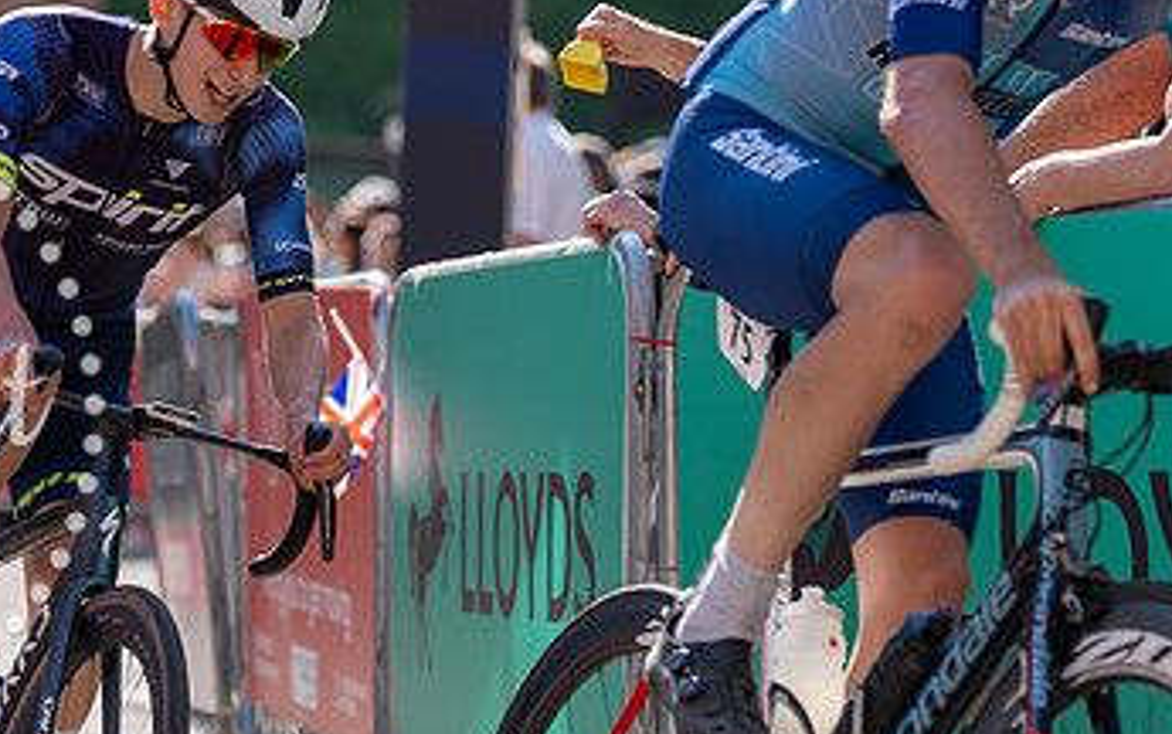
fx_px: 7062
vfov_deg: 5.9
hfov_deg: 9.5
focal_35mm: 221
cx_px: 313
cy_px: 236
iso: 200
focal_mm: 129
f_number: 3.5
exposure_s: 1/1000
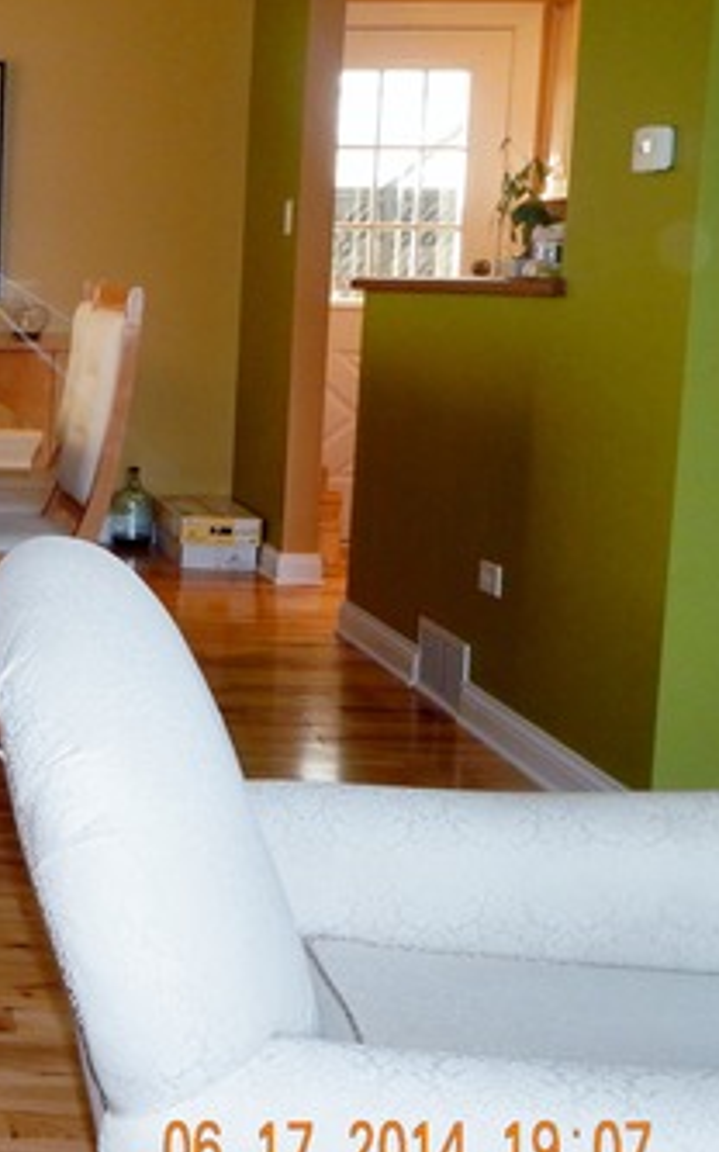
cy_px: 491
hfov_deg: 22.2
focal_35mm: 51
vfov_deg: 39.5
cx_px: -263
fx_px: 1600
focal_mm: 4.5
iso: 200
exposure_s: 1/30
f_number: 3.1
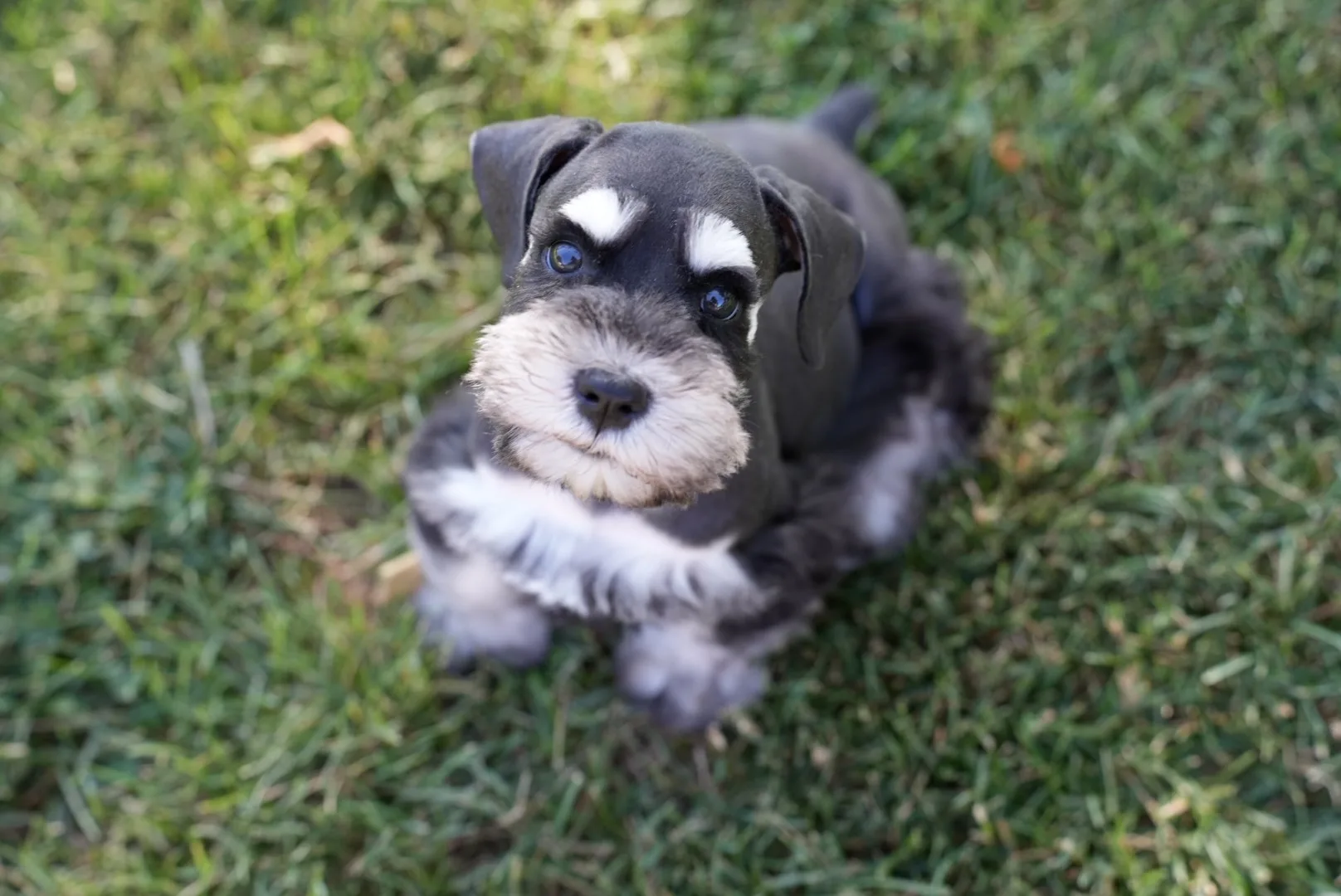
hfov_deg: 26.6
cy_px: 448
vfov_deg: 18.0
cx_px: 670
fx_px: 2833
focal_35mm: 76
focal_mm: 76
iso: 400
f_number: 4
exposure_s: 1/160
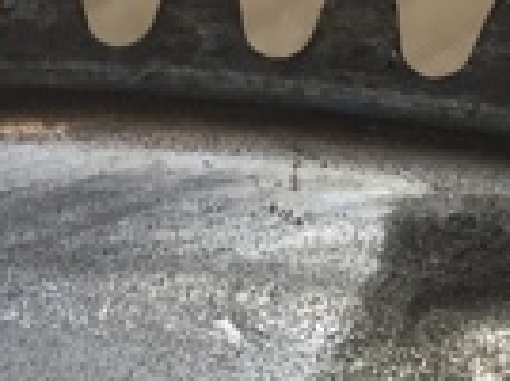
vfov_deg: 10.0
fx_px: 2044
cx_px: 346
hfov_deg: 14.2
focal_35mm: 139
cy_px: 712
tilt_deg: -57.2
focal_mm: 4.15
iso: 40
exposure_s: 1/33
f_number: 2.2
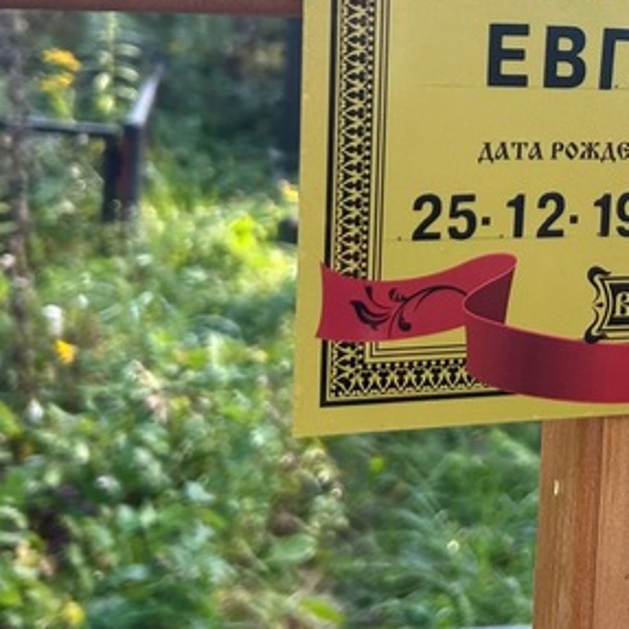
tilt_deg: -13.4
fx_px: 1316
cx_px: 563
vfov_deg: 26.4
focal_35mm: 64
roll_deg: -2.5
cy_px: 134
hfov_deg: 26.0
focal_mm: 5.7
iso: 50
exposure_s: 1/458
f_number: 1.5
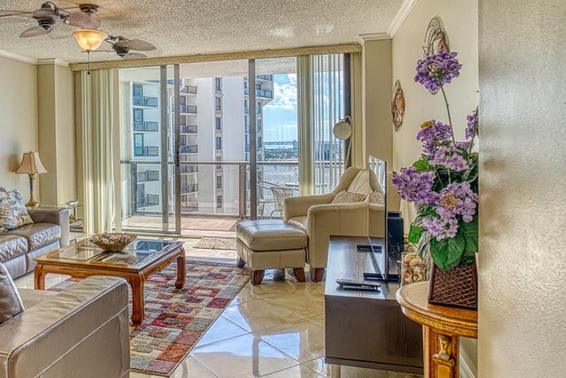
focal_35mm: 28
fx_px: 440
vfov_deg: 46.2
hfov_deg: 63.5
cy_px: 151
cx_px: 182
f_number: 5.6
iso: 400
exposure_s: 1/200
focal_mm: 18
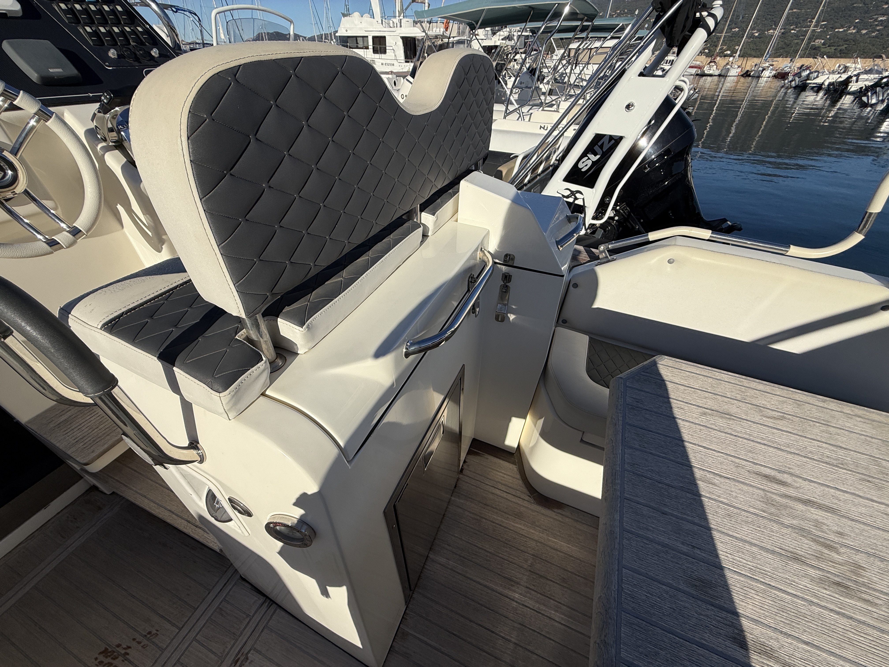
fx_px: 360
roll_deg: -1.3
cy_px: 334
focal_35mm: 14
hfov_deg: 102.1
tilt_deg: -37.3
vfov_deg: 85.7
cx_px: 444
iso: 50
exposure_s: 1/3460
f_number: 2.2
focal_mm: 2.22
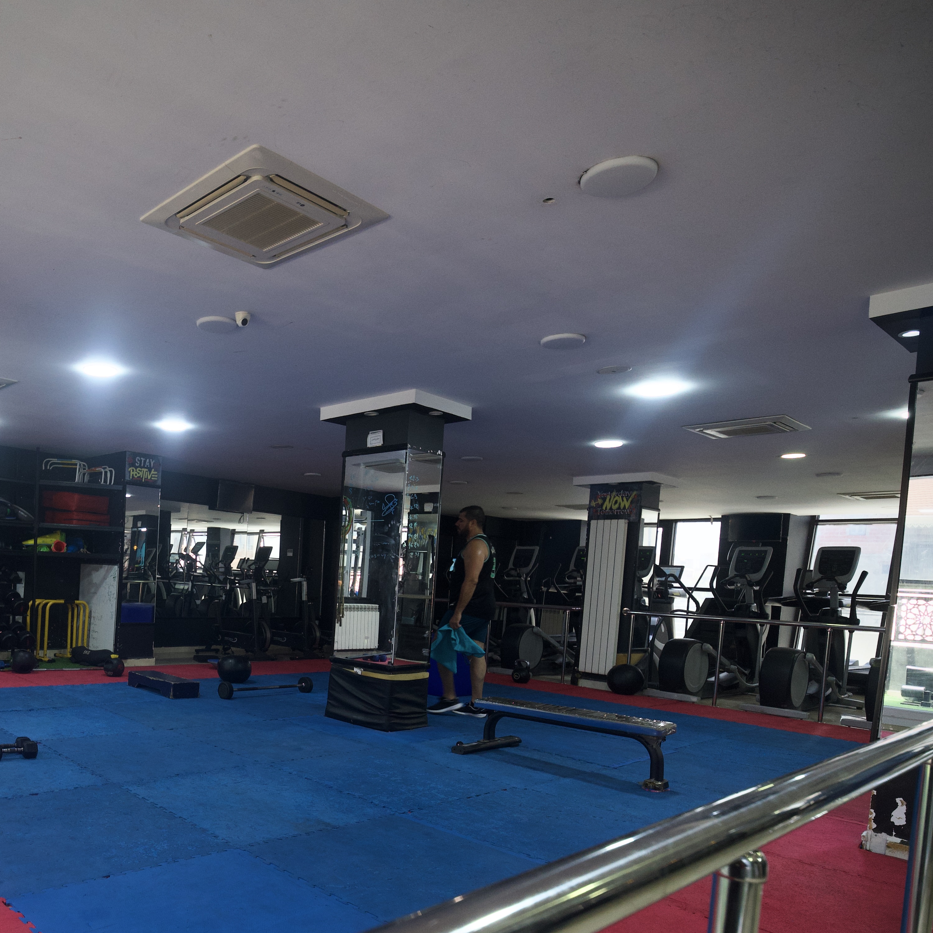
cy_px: 618
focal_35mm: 23
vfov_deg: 65.9
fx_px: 697
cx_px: 177
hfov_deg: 61.6
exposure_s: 1/100
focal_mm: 9
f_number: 2.8
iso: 400
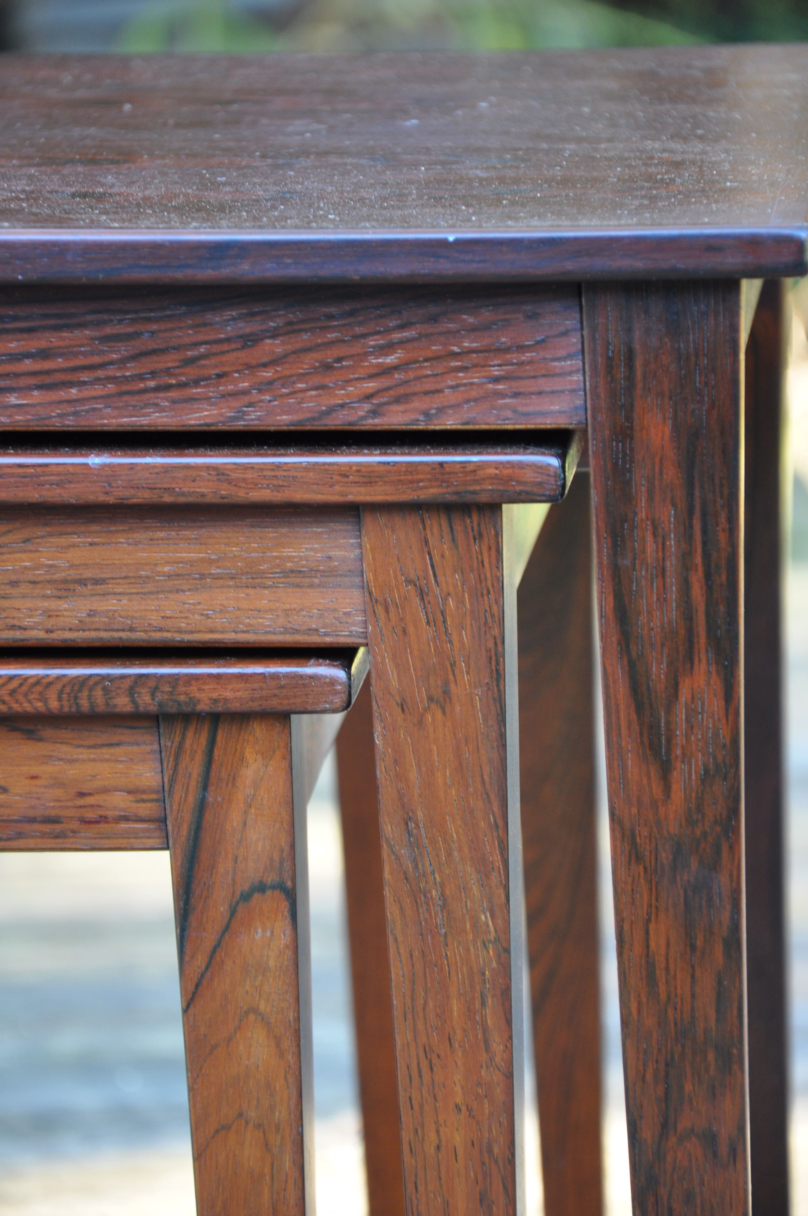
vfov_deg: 13.1
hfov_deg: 8.7
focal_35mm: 158
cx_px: 404
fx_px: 5316
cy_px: 608
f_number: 5.6
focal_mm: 105
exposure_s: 1/20
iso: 500
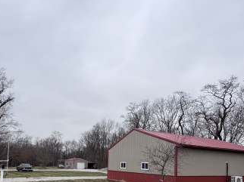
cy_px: 150
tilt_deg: +4.0
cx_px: 108
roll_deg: -1.7
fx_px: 204
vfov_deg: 45.3
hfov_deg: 61.5
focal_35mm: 29
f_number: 2.2
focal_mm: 2.22
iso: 40
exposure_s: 1/313
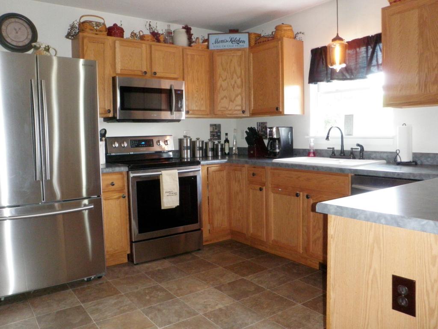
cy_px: 164
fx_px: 354
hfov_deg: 63.4
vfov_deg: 49.7
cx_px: 219
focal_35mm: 28
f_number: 3.5
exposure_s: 1/30
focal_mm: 5
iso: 400
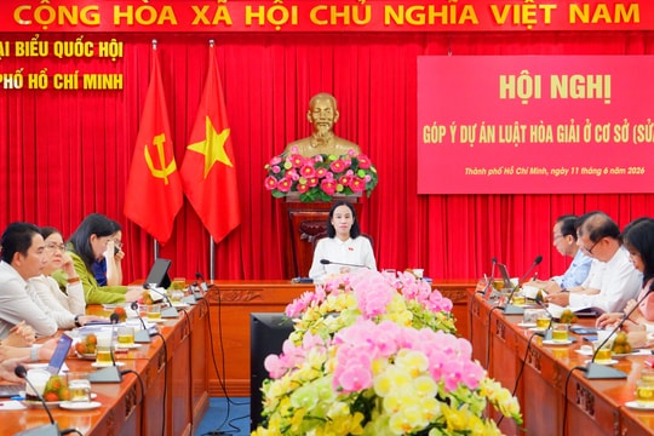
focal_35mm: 66
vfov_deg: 20.6
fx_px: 1199
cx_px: 327
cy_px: 218
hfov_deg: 30.5
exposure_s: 1/70
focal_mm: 44.7
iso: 2500
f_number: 4
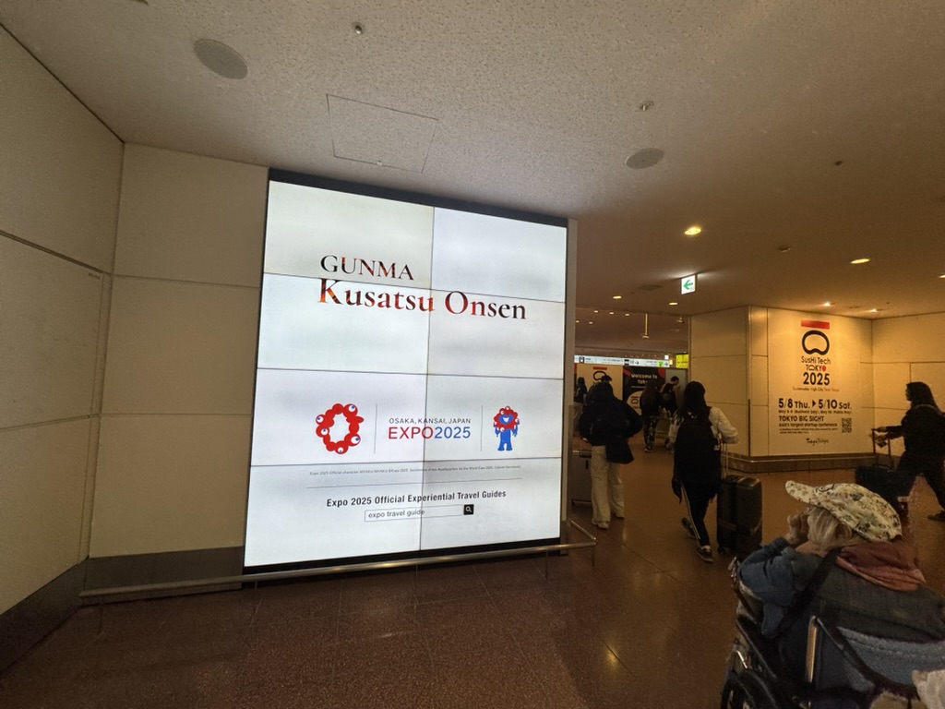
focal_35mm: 14
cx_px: 472
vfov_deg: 85.7
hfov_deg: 102.1
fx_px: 382
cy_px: 354
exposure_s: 1/120
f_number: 2.2
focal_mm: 2.22
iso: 50
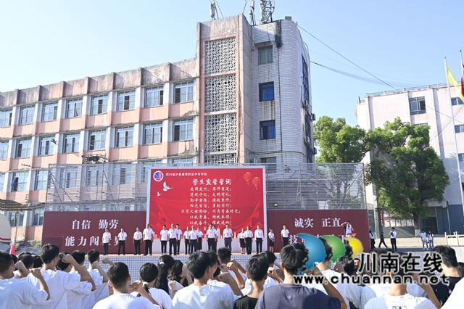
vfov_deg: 41.1
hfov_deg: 58.7
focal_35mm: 32
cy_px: 154
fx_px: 412
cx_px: 232
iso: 125
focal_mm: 32
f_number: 5.6
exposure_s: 1/320
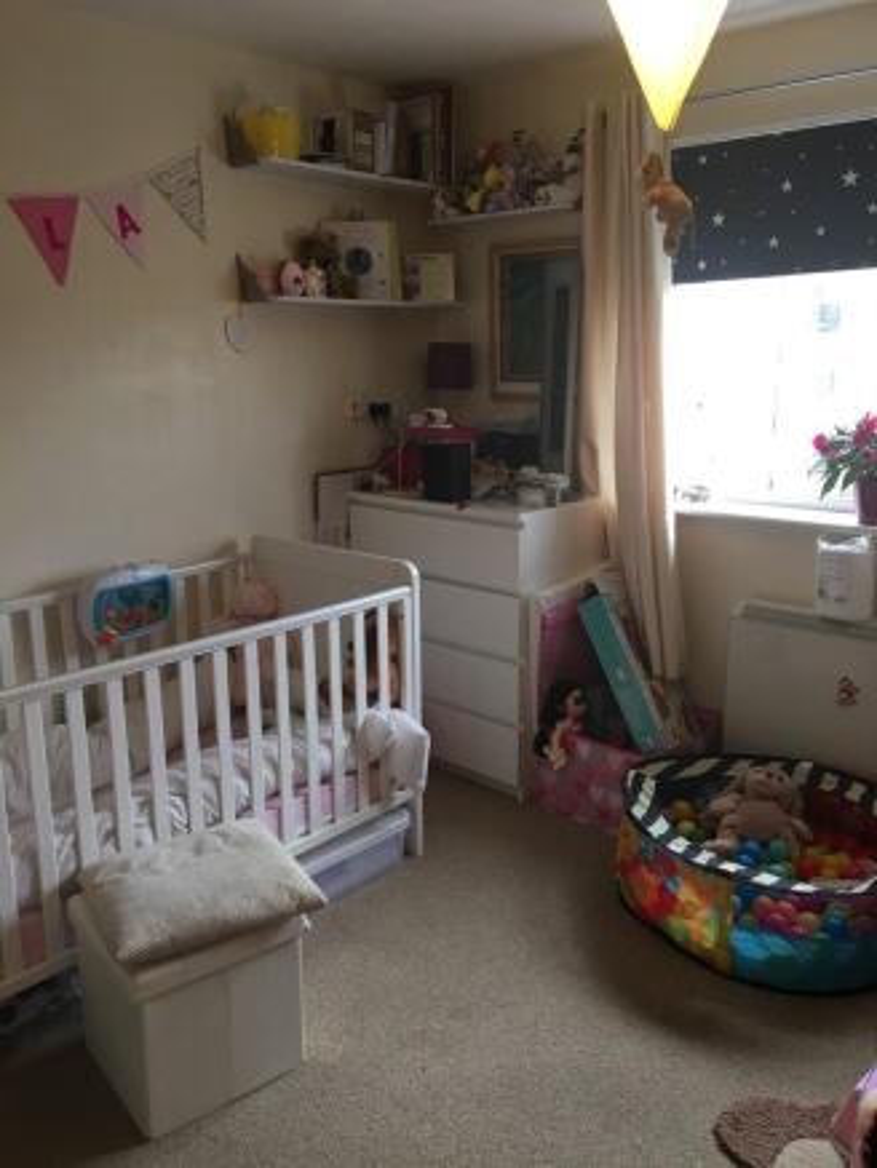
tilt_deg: -12.7
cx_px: 438
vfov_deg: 61.6
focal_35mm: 29
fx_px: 979
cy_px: 584
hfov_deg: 48.2
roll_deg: +0.9
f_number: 2.2
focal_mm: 4.15
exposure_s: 1/17
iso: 32
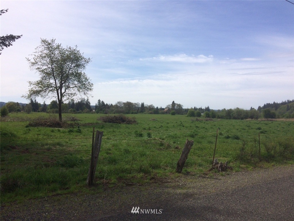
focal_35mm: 29
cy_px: 110
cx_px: 147
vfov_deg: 48.2
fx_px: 246
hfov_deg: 61.7
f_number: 2.2
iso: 32
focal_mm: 4.15
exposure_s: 1/2933
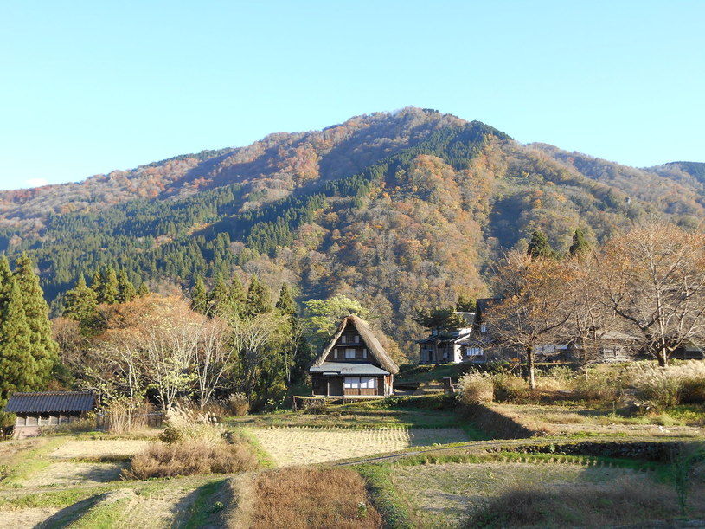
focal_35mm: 35
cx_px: 352
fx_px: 713
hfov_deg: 52.6
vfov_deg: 40.7
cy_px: 264
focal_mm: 6.3
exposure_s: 1/160
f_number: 3.7
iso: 80
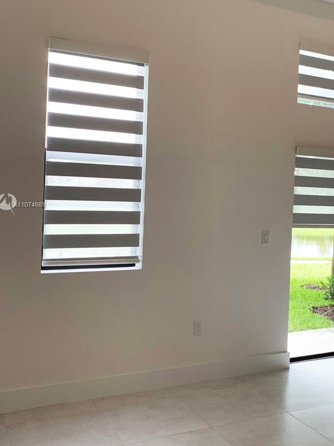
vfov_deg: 45.7
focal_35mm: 41
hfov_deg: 34.3
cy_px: 205
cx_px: 257
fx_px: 527
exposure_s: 1/120
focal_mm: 4.25
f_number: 1.8
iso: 50
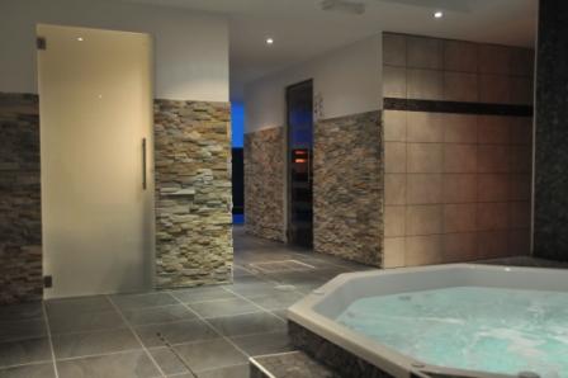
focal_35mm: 36
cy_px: 189
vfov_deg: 36.8
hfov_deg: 53.2
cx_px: 284
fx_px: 568
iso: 1600
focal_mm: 24
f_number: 3.8
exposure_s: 1/30
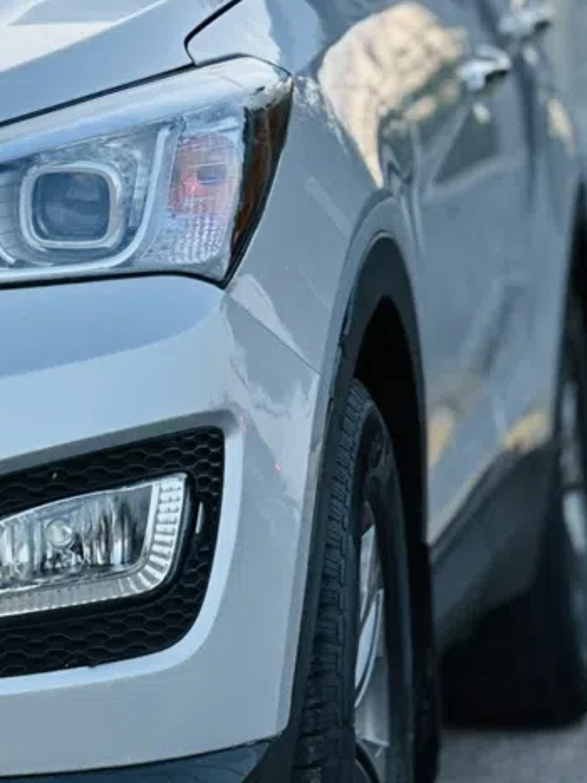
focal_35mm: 225
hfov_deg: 6.6
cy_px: 76
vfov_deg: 8.8
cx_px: -154
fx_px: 5090
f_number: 2.8
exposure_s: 1/121
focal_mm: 9
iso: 64
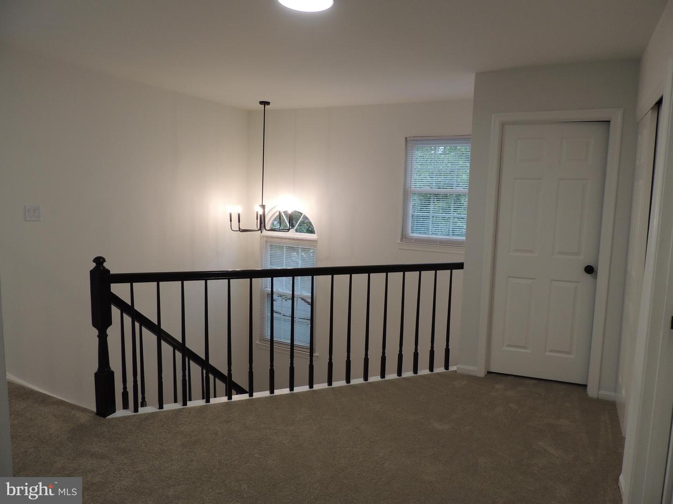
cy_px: 252
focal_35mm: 24
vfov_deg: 56.8
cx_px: 336
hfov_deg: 71.6
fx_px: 467
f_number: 3
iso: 100
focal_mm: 4.3
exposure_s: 1/30
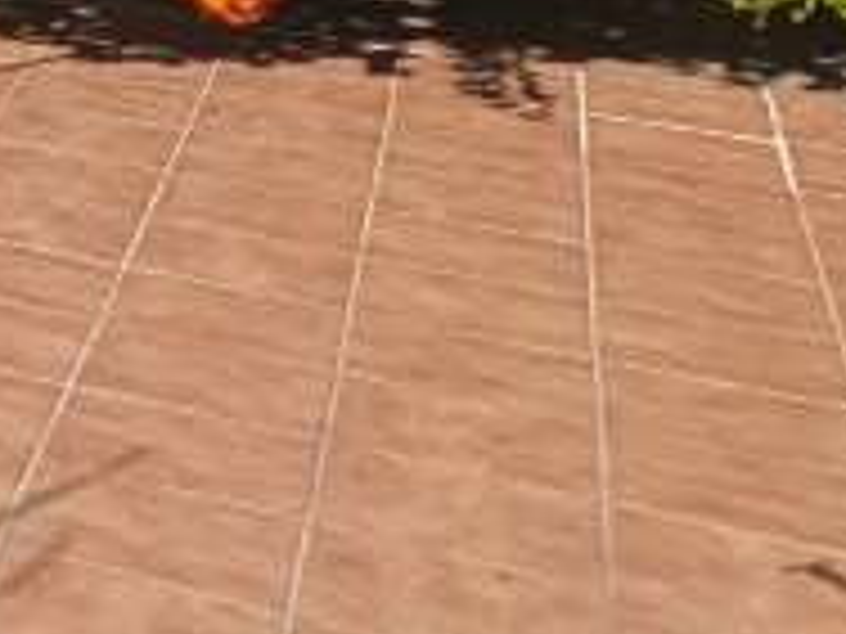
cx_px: -1292
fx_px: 2346
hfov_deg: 13.5
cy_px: -713
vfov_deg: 13.0
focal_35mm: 96
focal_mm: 2.23
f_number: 1.95
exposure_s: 1/4016
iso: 46
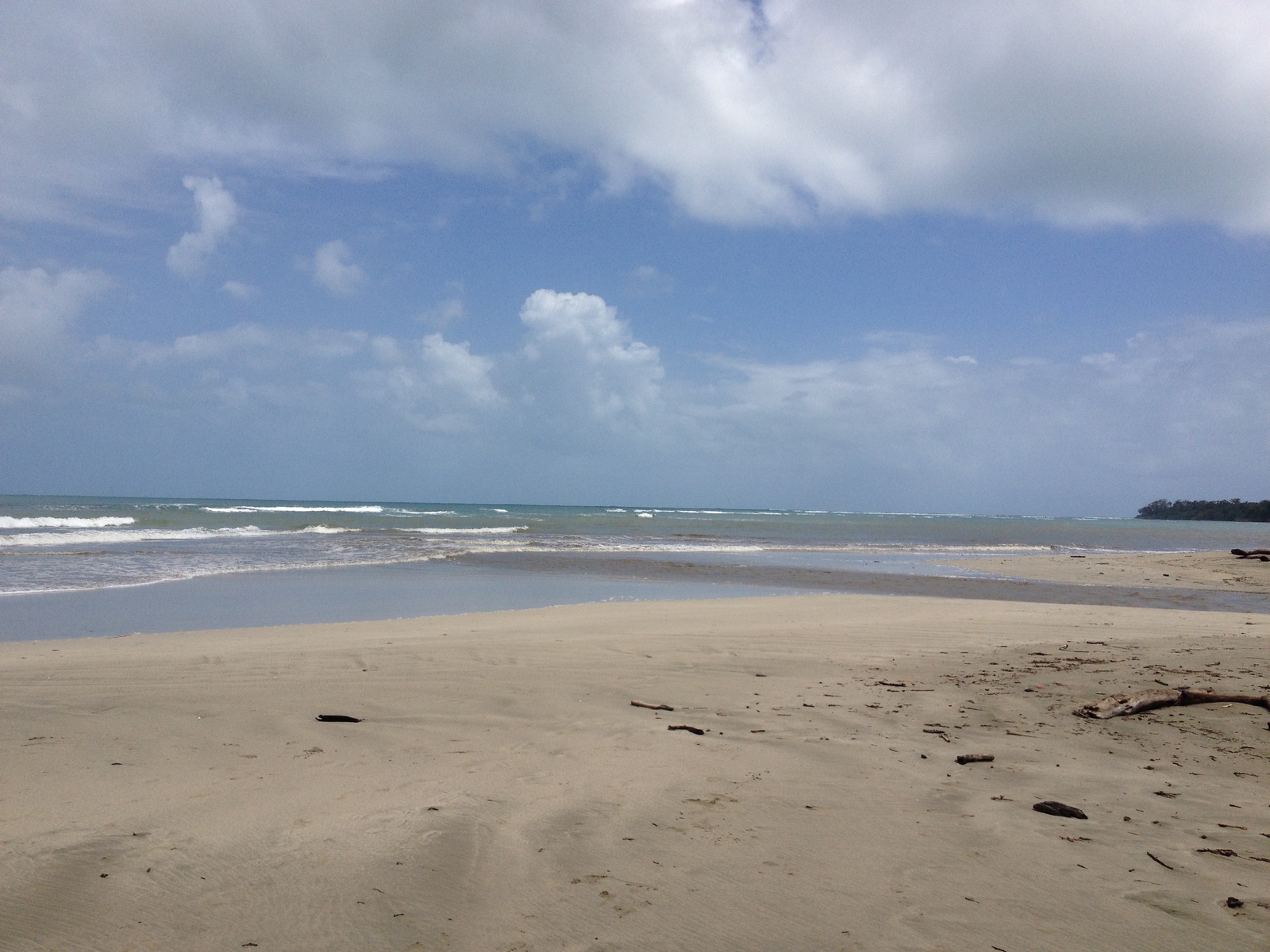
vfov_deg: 40.7
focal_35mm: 35
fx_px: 1284
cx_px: 635
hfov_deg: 52.6
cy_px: 476
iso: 50
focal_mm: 4.28
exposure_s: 1/4608
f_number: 2.4
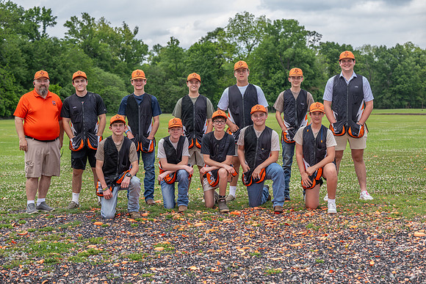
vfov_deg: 19.5
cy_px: 142
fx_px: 828
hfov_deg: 28.8
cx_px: 213
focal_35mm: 70
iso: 32
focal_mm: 70
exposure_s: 1/160
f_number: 4.5
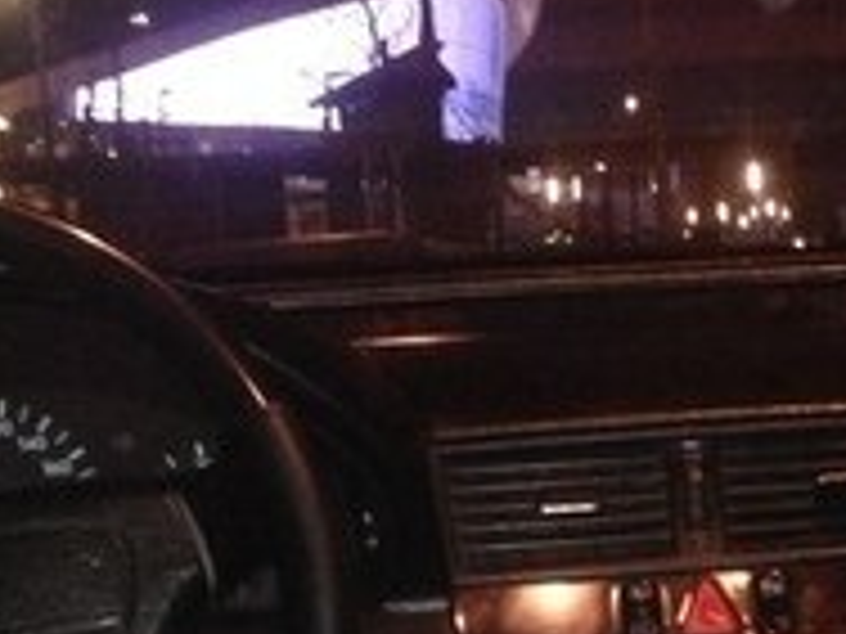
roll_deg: +0.3
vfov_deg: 12.4
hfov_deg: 16.8
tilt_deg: -11.0
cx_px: 675
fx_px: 2835
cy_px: 789
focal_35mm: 116
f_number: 2.4
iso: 320
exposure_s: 1/17
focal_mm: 4.12
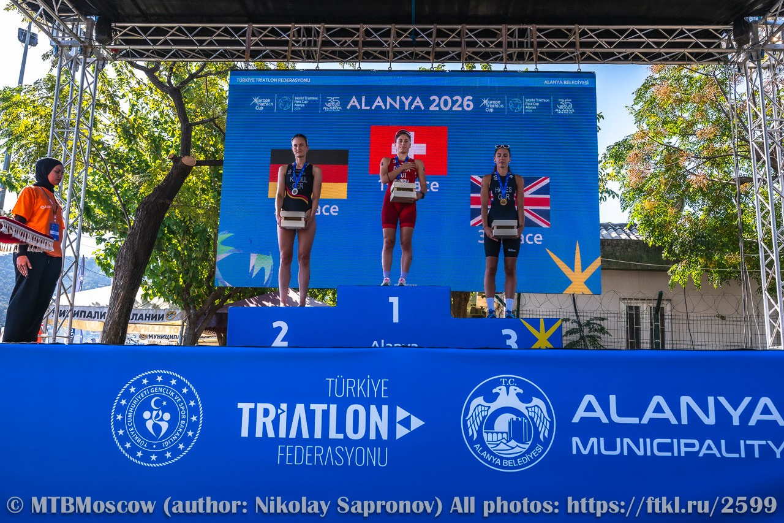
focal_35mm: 29
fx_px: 631
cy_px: 262
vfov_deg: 45.0
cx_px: 392
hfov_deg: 63.7
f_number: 7.1
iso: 250
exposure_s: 1/320
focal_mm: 29
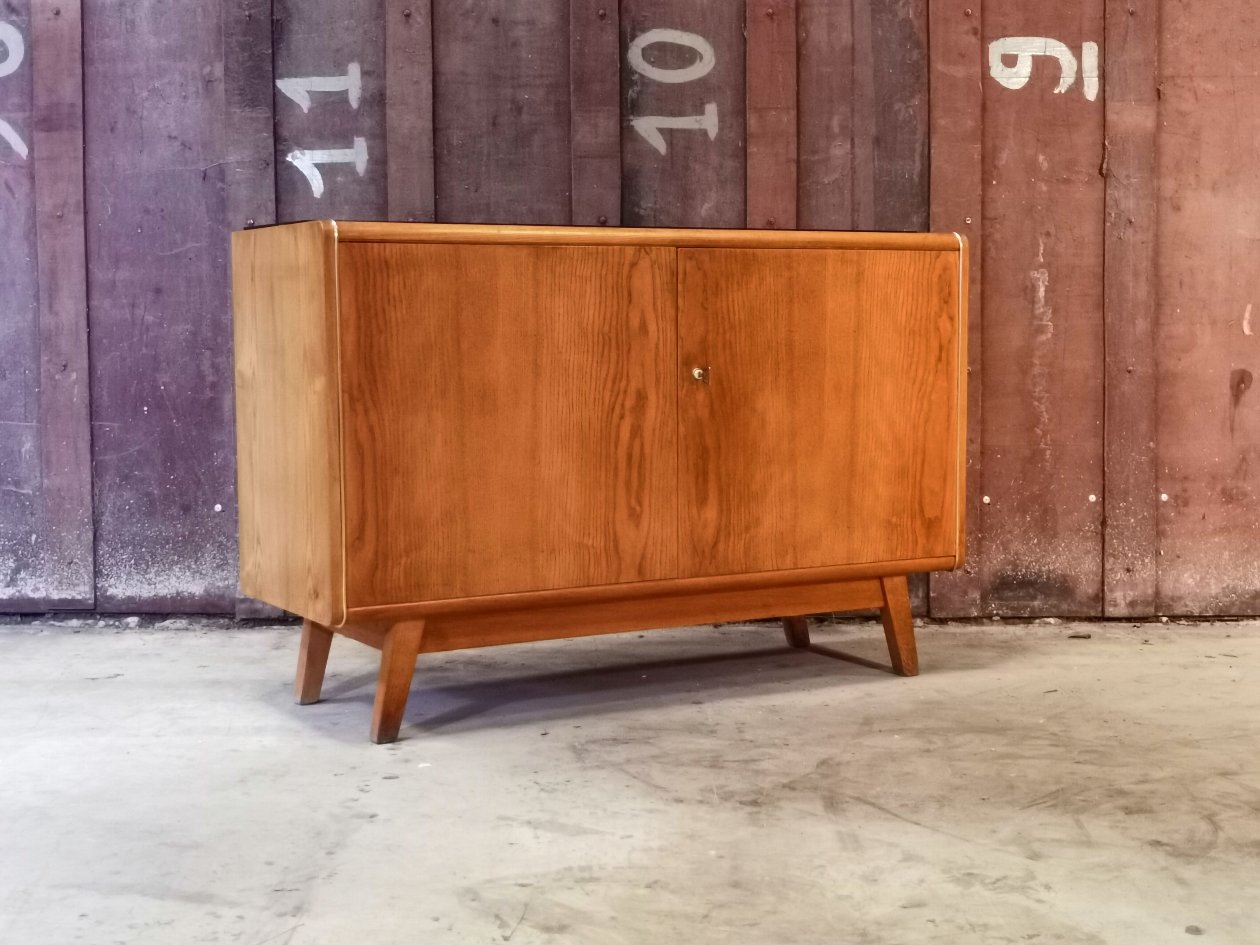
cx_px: 630
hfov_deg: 38.2
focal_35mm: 50
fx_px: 1820
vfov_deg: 29.1
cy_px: 472
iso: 640
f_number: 1.9
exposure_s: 1/33.3
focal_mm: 6.71
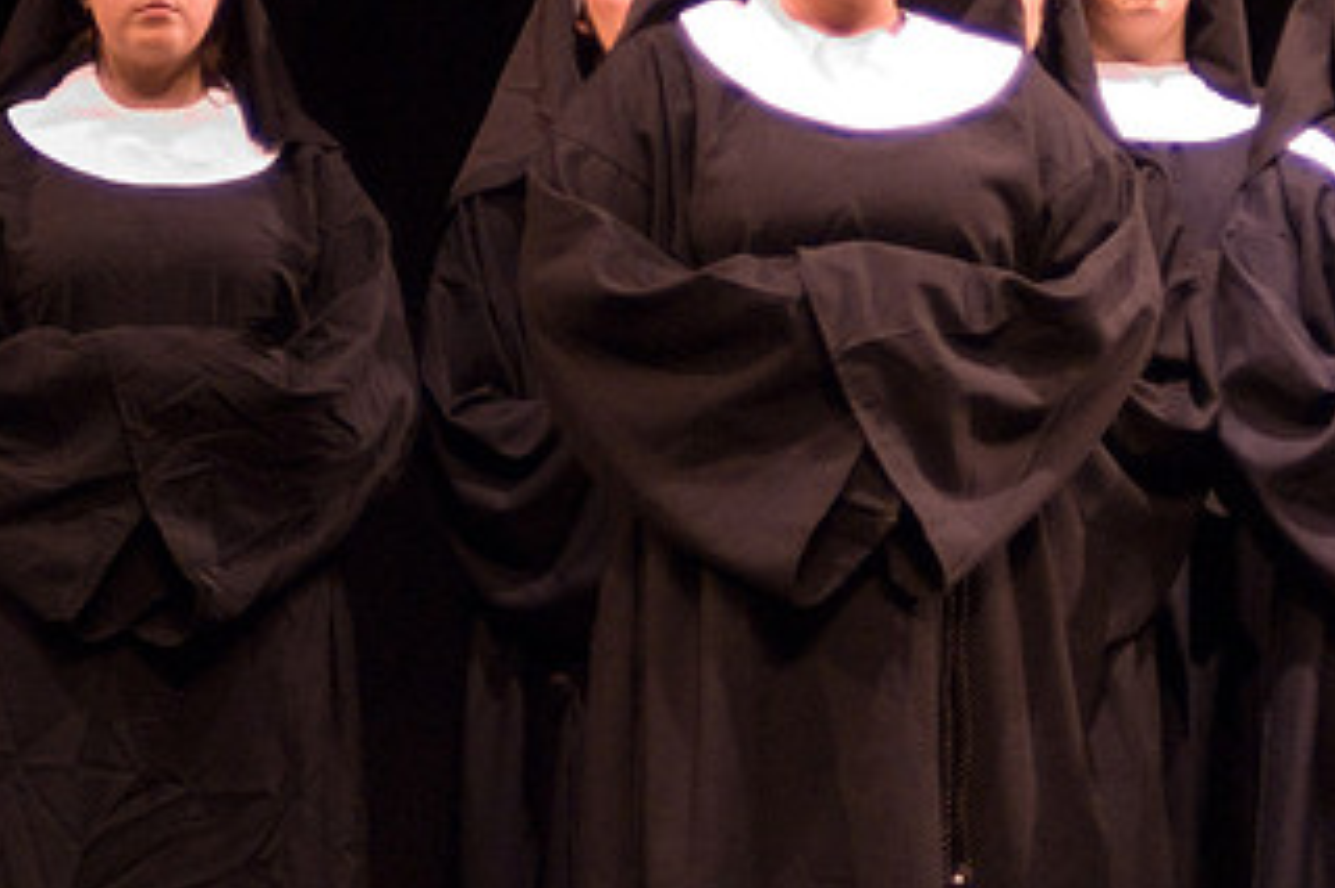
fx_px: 5856
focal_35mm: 158
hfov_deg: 12.9
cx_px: 1160
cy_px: 96
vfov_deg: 8.6
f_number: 2.8
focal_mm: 58
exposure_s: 1/60
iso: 1600
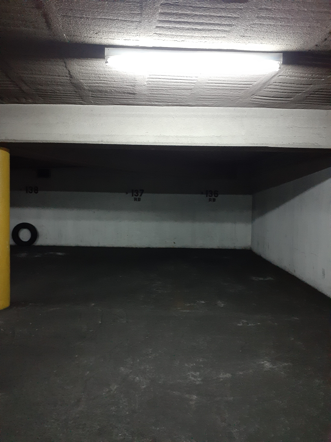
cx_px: 166
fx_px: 344
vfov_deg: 65.3
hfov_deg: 51.4
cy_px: 221
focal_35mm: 27
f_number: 1.9
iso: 800
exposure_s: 1/25
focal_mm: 3.6
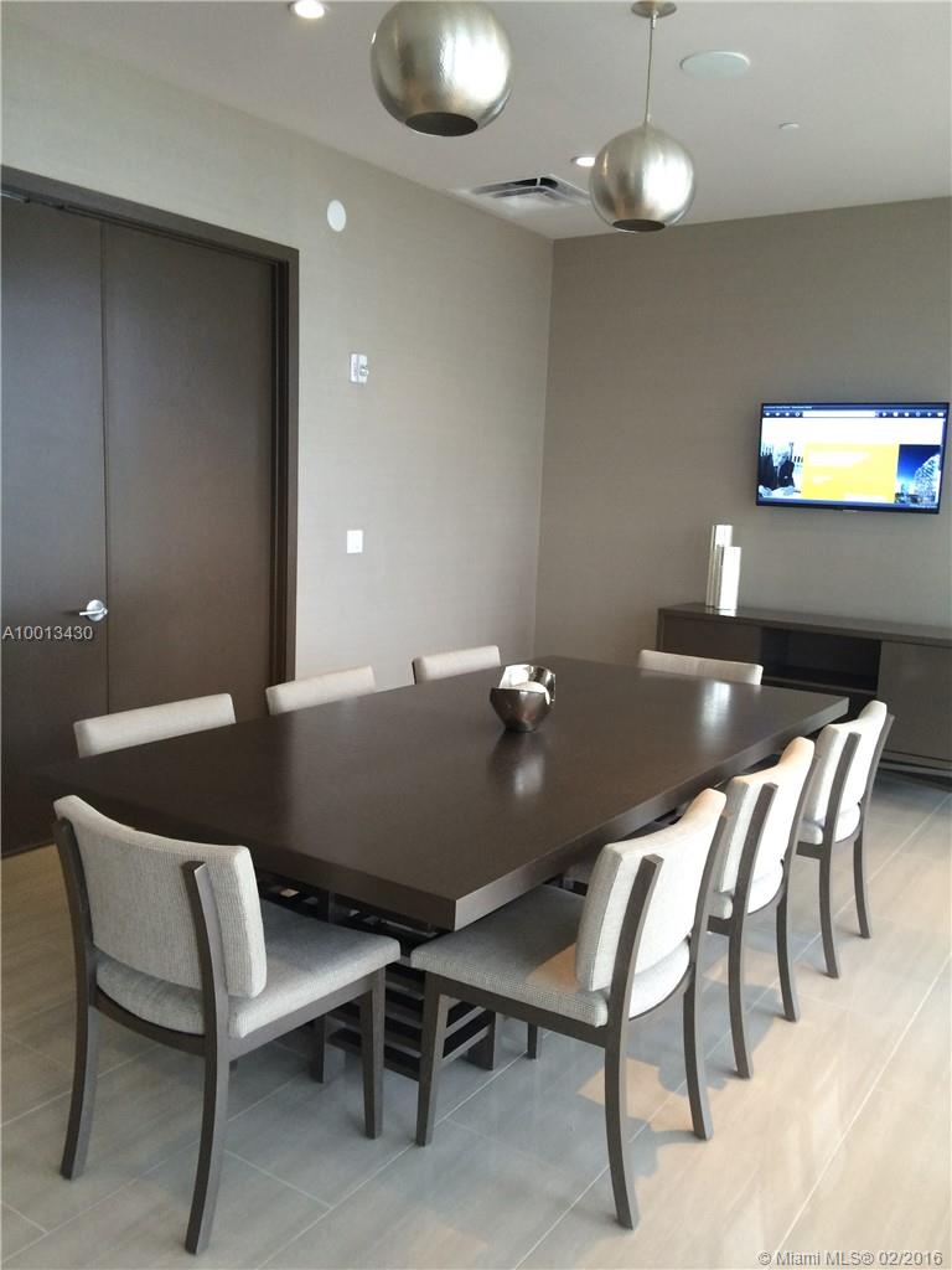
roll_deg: -1.1
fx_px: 1063
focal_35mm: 29
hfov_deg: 48.2
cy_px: 635
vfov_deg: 61.7
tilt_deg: -9.1
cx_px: 476
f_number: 2.2
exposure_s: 1/30
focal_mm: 4.15
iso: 80
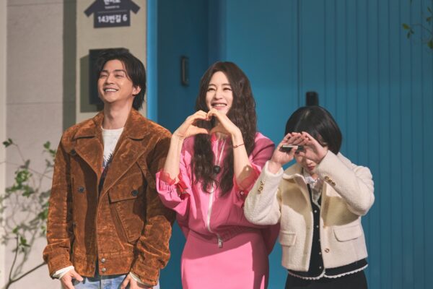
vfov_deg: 13.4
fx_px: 1227
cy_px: 144
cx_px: 216
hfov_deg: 20.0
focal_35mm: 102
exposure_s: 1/800
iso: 1250
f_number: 3.5
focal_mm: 102
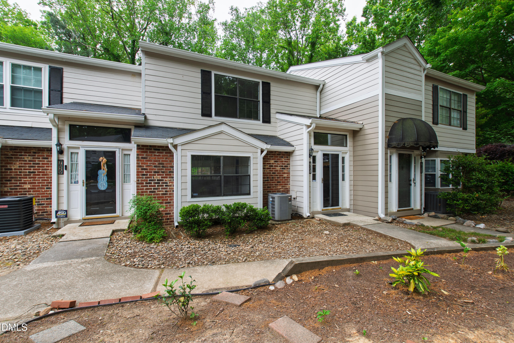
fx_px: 214
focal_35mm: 15
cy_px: 172
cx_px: 257
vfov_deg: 77.3
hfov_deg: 100.4
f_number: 8
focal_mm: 10
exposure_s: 1/13
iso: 100
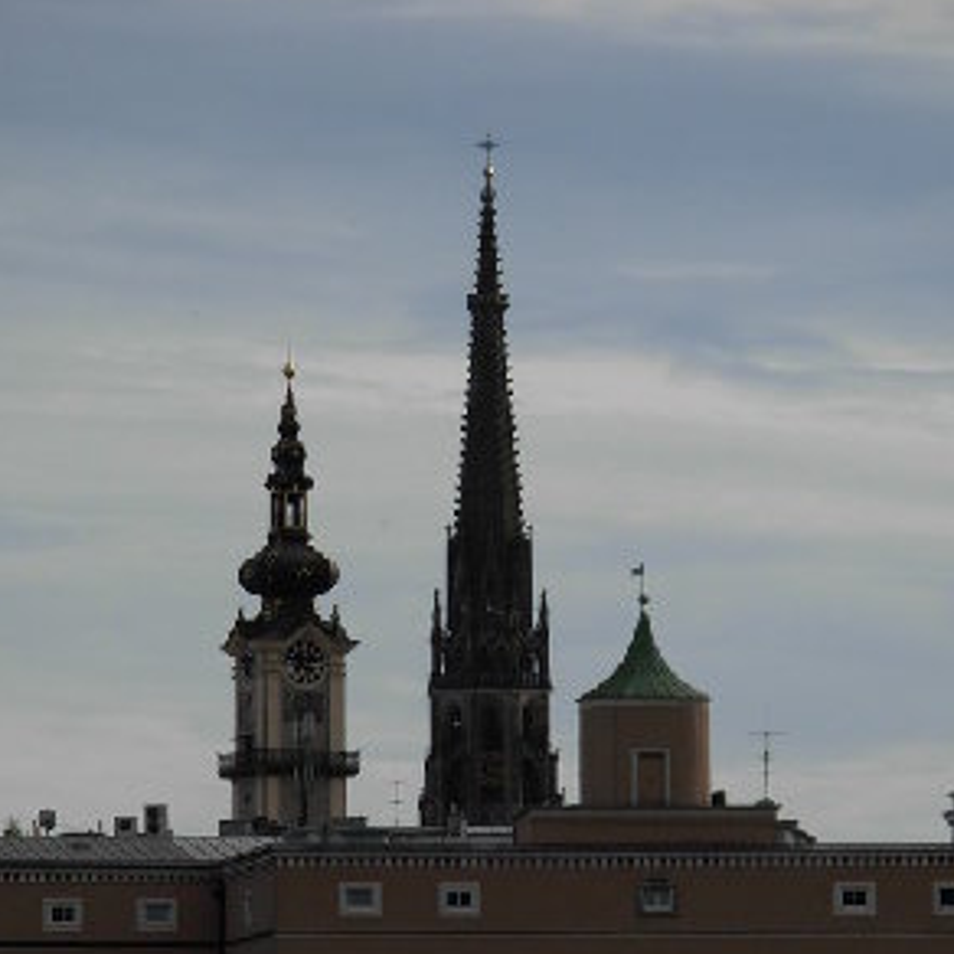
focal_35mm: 276
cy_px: 755
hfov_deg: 6.3
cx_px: 474
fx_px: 8606
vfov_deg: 6.3
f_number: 5
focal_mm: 31.4
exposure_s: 1/995
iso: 79
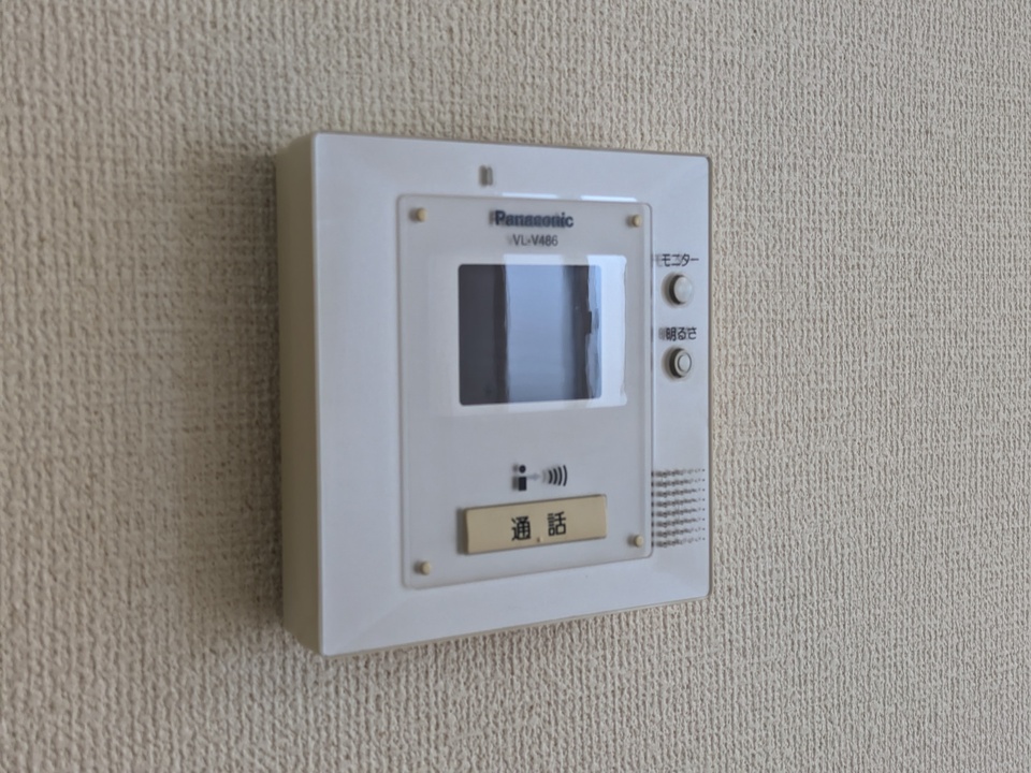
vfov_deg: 28.6
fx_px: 1519
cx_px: 516
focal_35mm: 51
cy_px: 386
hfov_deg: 37.5
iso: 95
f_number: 1.89
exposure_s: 1/120
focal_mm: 5.43
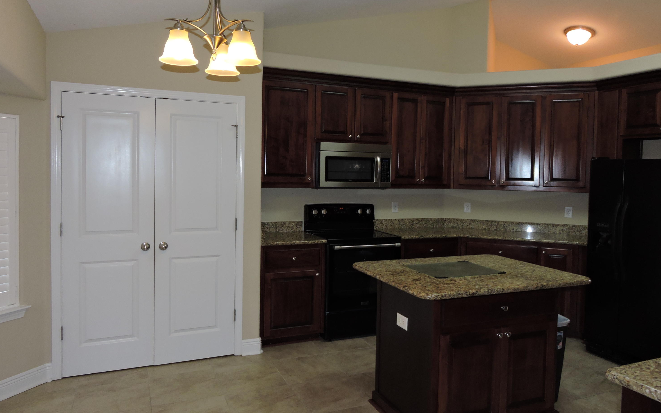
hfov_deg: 70.4
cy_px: 186
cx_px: 336
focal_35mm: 26
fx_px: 468
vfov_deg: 47.5
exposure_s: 1/30
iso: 200
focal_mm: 4.3
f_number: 3.3
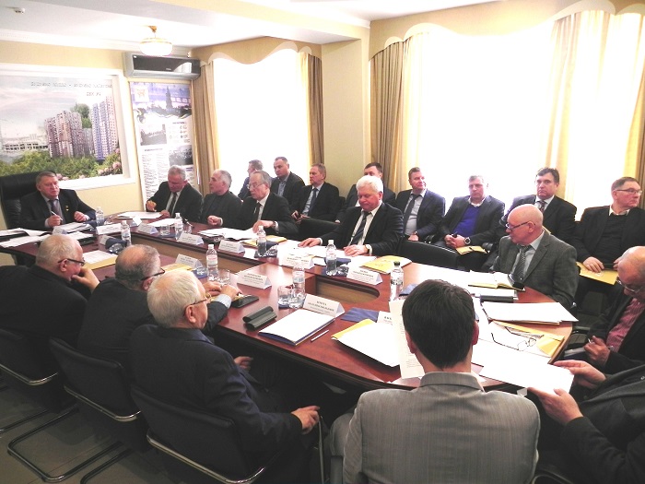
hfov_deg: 67.3
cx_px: 322
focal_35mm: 26
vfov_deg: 53.1
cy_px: 242
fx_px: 484
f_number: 2.8
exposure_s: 1/46.1
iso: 160
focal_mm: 4.6
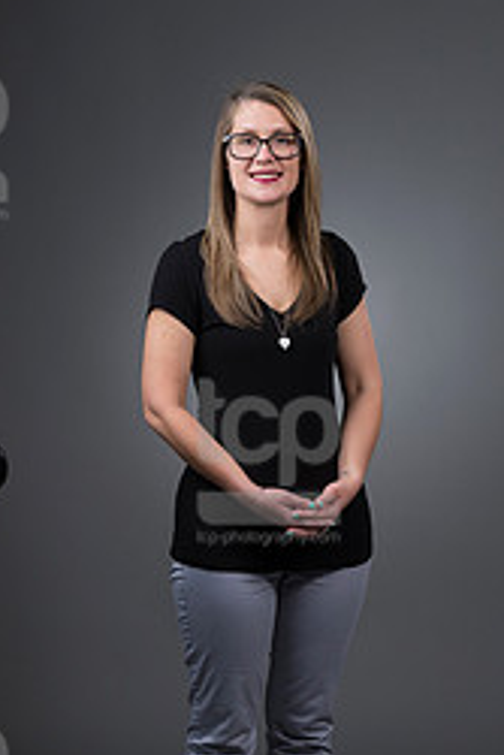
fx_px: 3020
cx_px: 269
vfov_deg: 14.2
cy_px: 462
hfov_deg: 9.5
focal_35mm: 144
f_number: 5.6
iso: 160
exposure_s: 1/250
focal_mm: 80
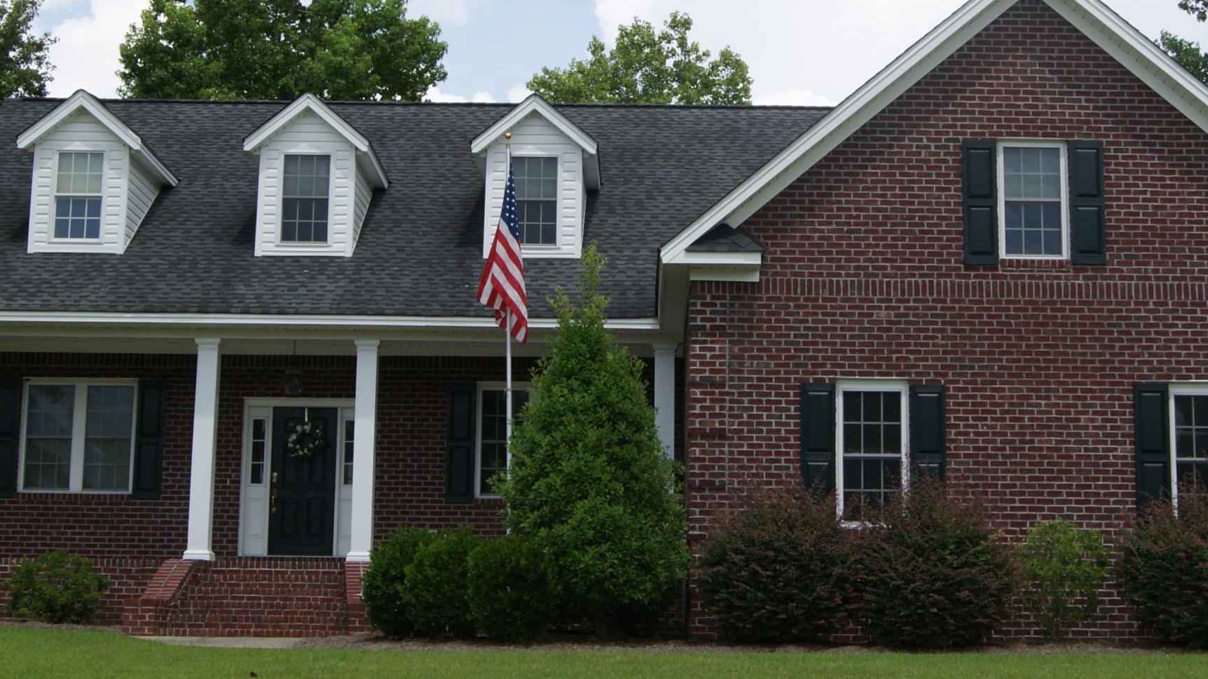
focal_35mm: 66
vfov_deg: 18.2
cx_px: 666
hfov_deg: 31.9
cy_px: 186
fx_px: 2114
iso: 100
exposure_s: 1/160
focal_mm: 24
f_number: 13
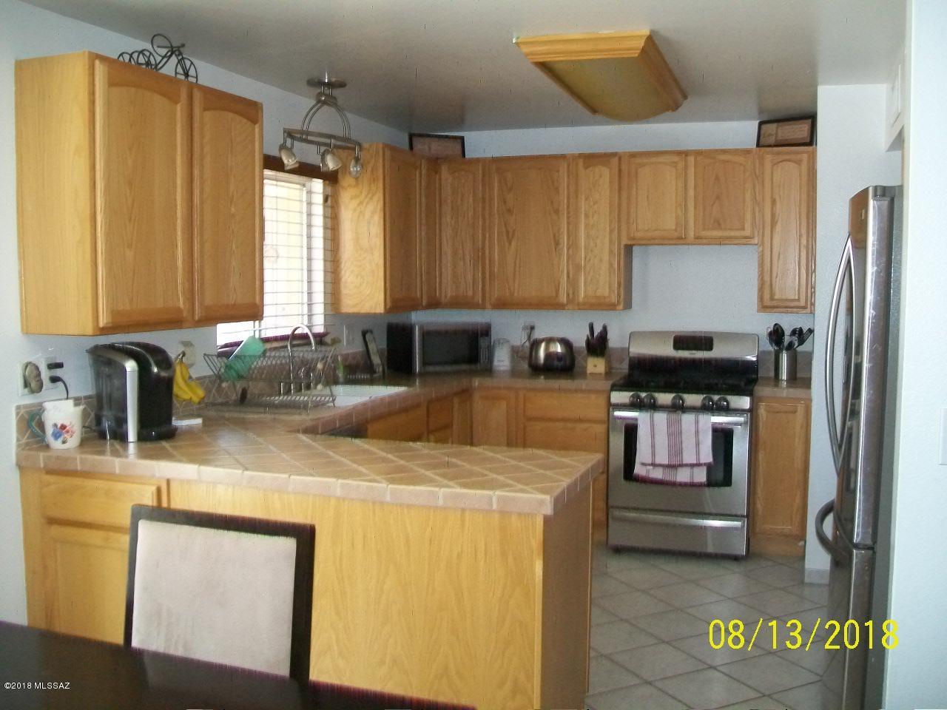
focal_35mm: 34
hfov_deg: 54.0
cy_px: 355
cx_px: 474
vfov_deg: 41.8
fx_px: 930
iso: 160
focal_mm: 6.1
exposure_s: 1/60
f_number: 2.7
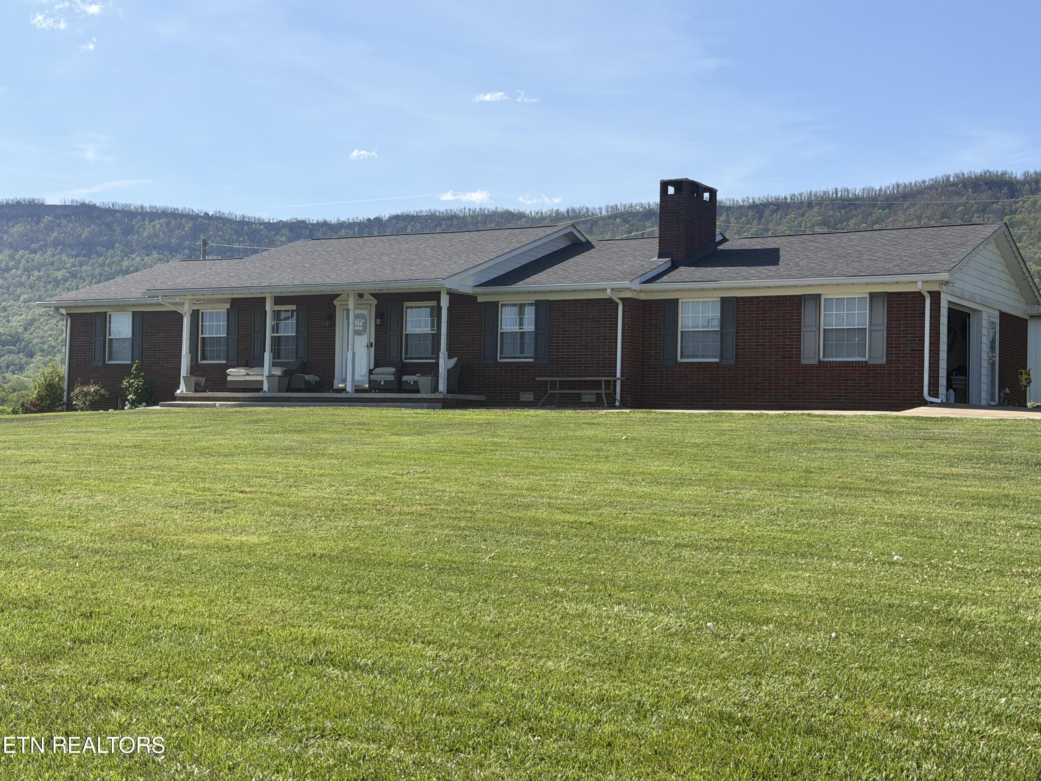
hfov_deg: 39.7
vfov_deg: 30.3
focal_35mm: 48
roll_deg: -0.9
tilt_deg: +0.9
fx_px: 1443
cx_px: 520
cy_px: 390
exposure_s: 1/5208
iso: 64
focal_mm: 6.76
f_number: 1.78
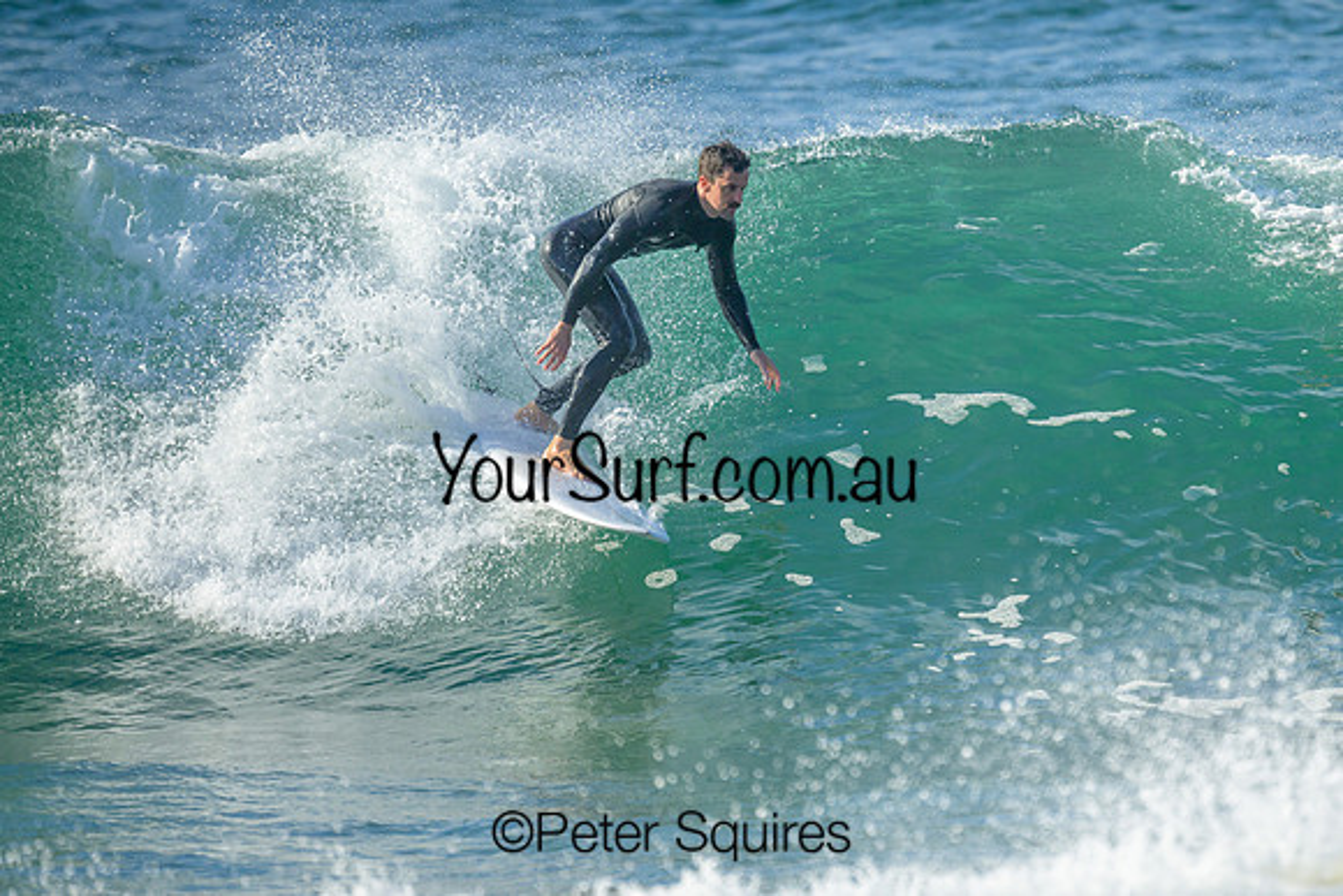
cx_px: 903
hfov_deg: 1.9
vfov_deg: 1.3
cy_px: 429
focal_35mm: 1100
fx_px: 41039
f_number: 6.3
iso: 250
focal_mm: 800
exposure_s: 1/2000
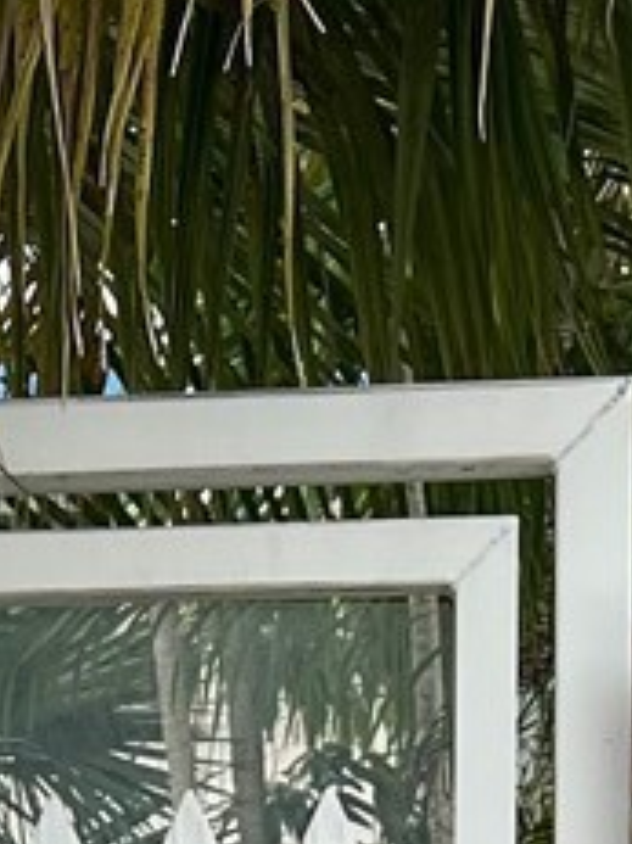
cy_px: 2422
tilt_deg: -13.0
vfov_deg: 9.1
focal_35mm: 180
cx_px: 223
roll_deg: +1.5
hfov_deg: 8.2
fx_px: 4386
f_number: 1.5
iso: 40
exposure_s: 1/196
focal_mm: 5.7
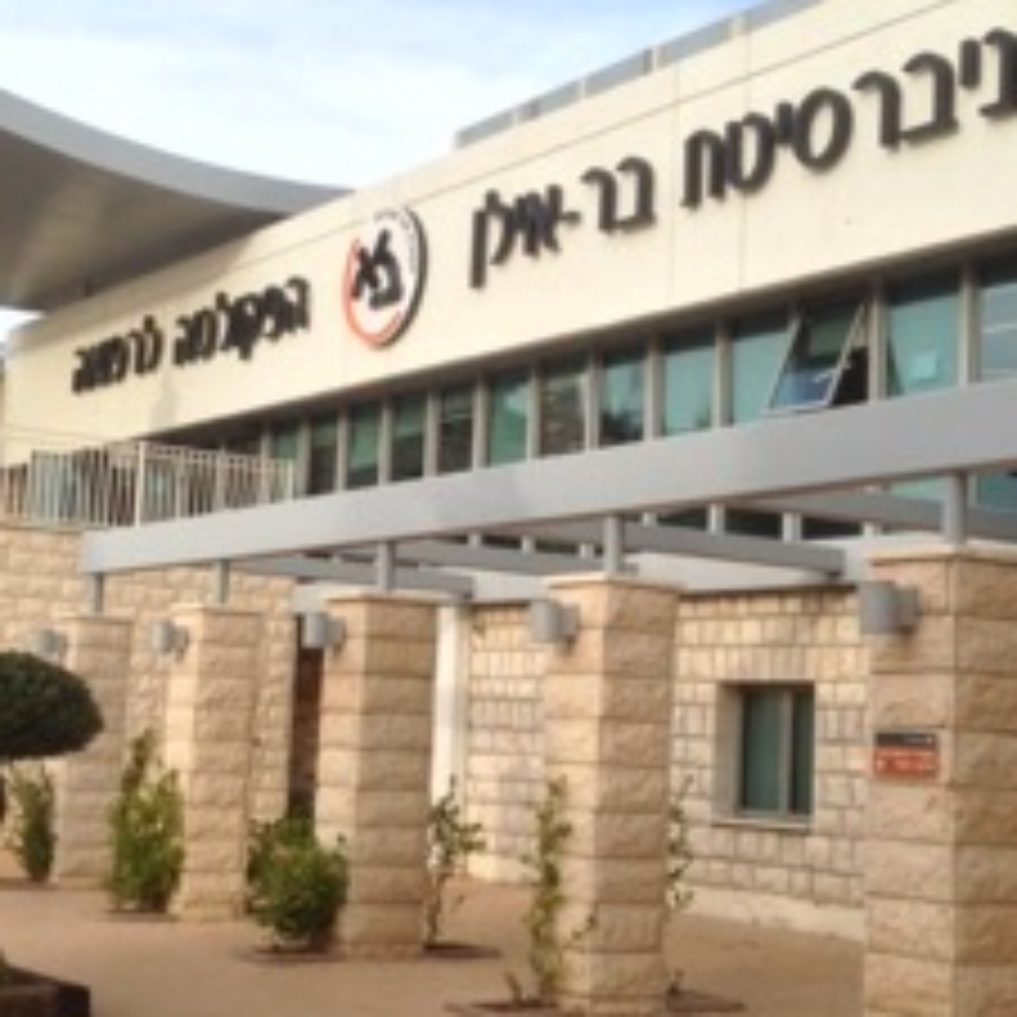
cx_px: 490
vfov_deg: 27.7
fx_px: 2061
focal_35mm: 62
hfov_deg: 27.7
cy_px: 495
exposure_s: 1/775
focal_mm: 4.13
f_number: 2.4
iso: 50
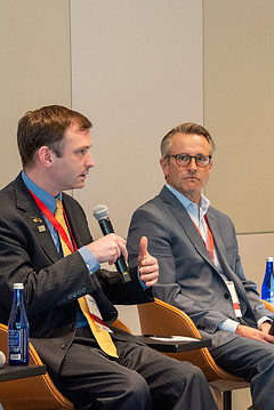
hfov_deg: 8.9
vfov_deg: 13.3
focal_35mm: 154
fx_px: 1755
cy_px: 247
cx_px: 124
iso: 4500
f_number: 5.6
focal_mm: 82
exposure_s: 1/60
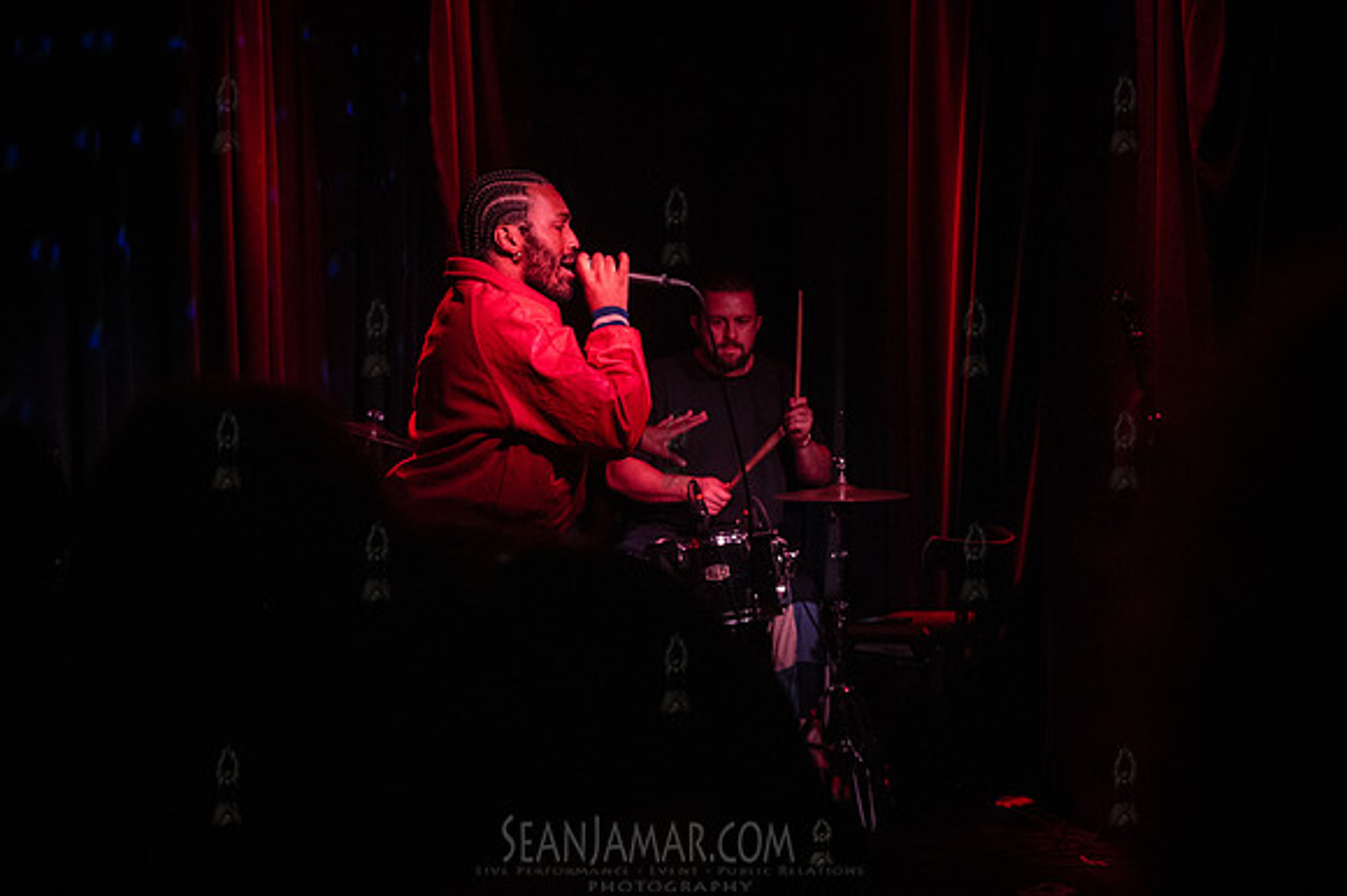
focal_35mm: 52
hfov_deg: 38.2
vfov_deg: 26.0
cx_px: 674
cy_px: 448
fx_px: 1944
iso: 12800
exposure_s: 1/320
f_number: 3.5
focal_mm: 52
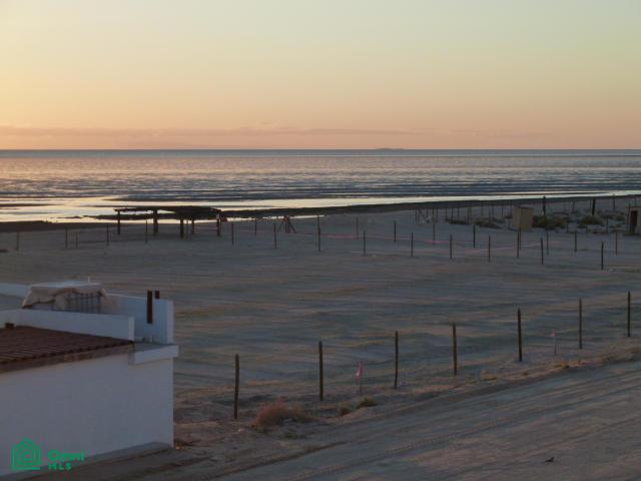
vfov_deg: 15.4
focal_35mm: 96
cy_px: 240
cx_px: 320
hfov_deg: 20.4
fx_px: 1778
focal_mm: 15.8
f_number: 4.3
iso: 125
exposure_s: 1/200
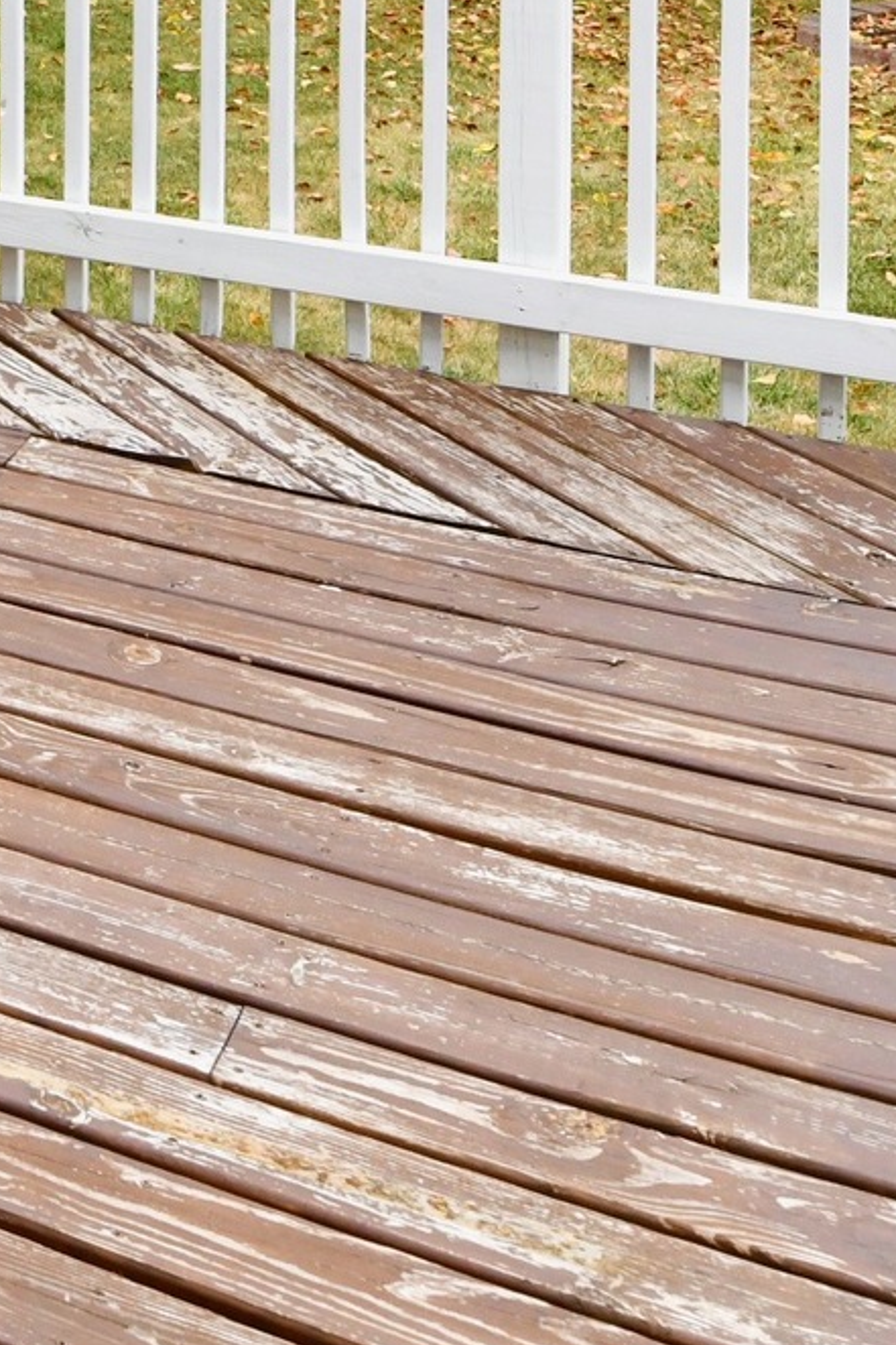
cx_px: -693
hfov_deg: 17.3
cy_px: -417
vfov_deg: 26.2
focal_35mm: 65
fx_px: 2428
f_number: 7.1
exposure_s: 1/200
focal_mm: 14
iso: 640
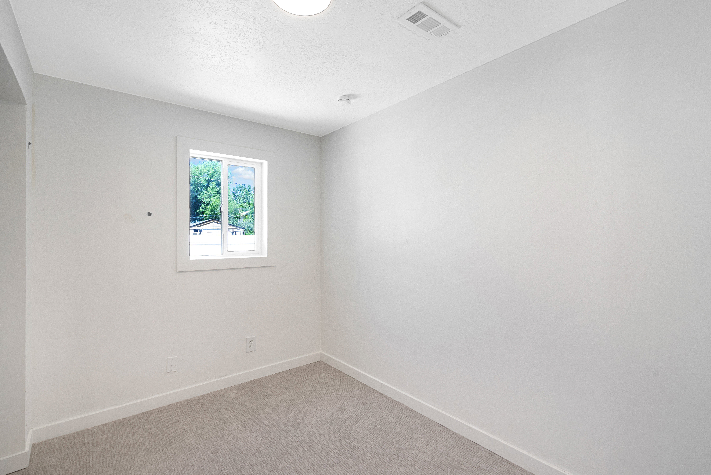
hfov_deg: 96.7
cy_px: 238
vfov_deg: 73.8
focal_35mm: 16
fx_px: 316
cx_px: 356
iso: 400
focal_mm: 16
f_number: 9
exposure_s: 1/6
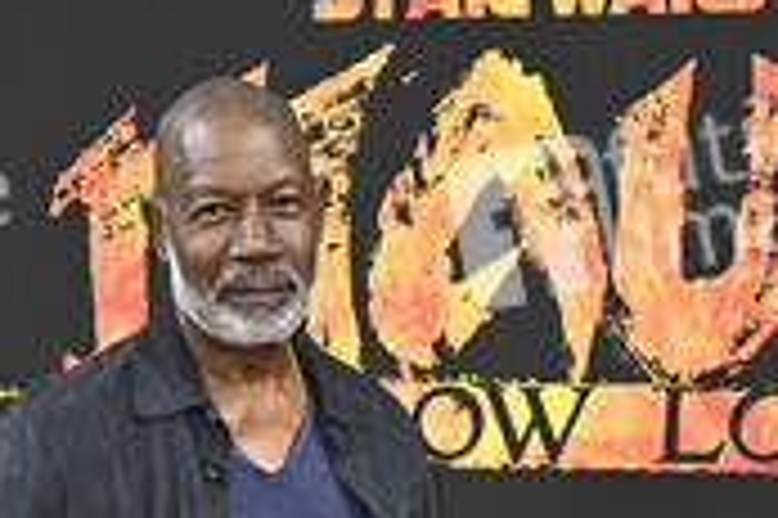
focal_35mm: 81
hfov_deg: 25.0
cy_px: 878
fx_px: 1749
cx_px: 270
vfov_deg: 15.0
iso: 1000
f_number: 6.3
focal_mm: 35
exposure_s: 1/320
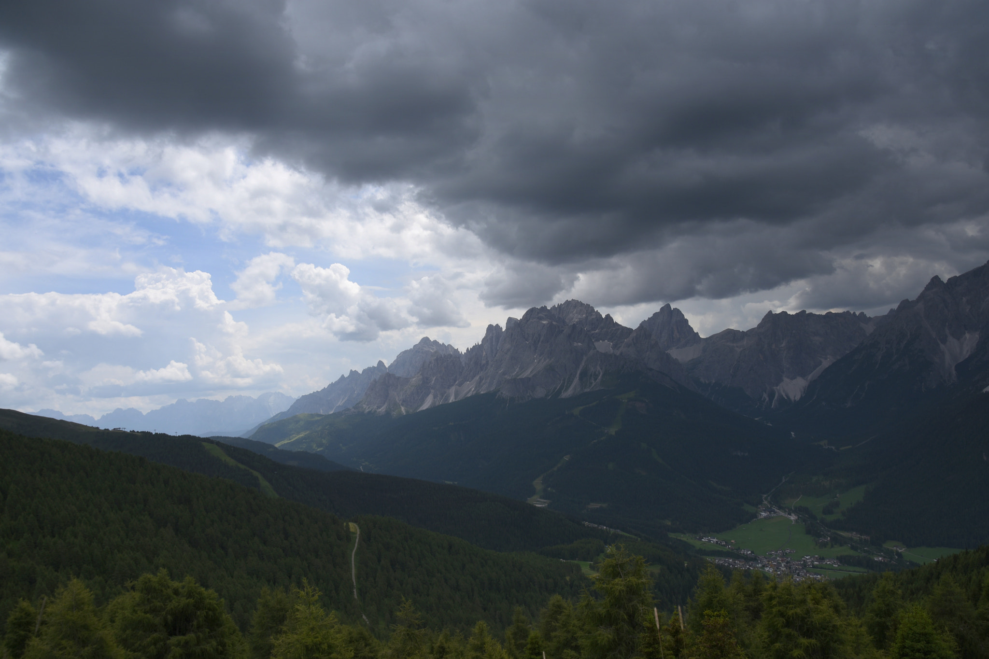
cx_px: 494
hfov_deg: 73.7
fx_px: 659
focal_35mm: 24
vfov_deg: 53.1
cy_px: 330
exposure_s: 1/400
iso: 100
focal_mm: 16
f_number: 8
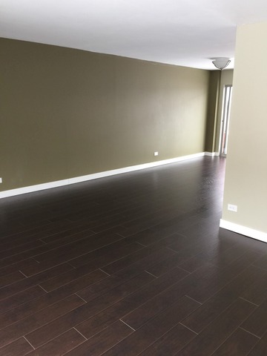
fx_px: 298
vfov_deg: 61.7
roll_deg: -0.3
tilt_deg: -12.4
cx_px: 134
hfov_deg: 48.2
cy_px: 178
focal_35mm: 29
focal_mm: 4.15
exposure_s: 1/15
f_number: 2.2
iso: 50
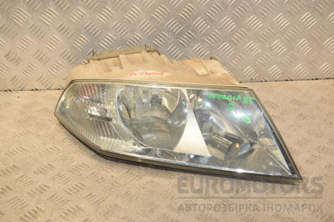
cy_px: 111
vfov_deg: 23.8
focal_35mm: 57
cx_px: 167
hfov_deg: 35.1
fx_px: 529
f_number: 7.1
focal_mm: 38
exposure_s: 1/200
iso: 800
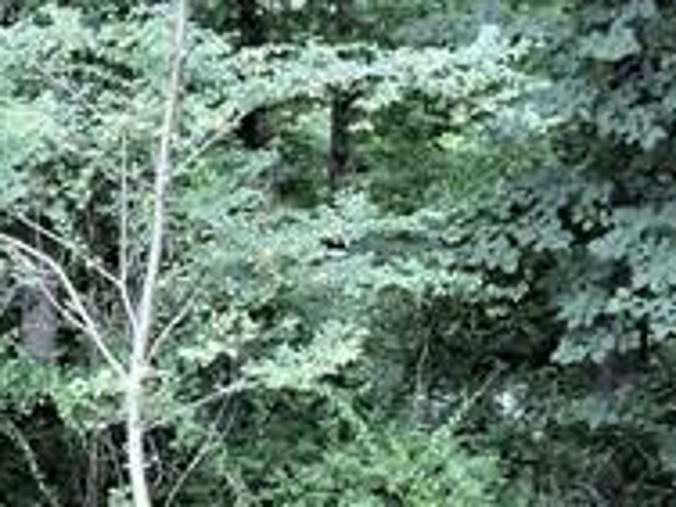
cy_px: 478
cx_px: 327
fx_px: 3515
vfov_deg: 8.2
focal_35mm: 180
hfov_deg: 11.0
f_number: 3.6
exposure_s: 1/40
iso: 100
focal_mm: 5.9
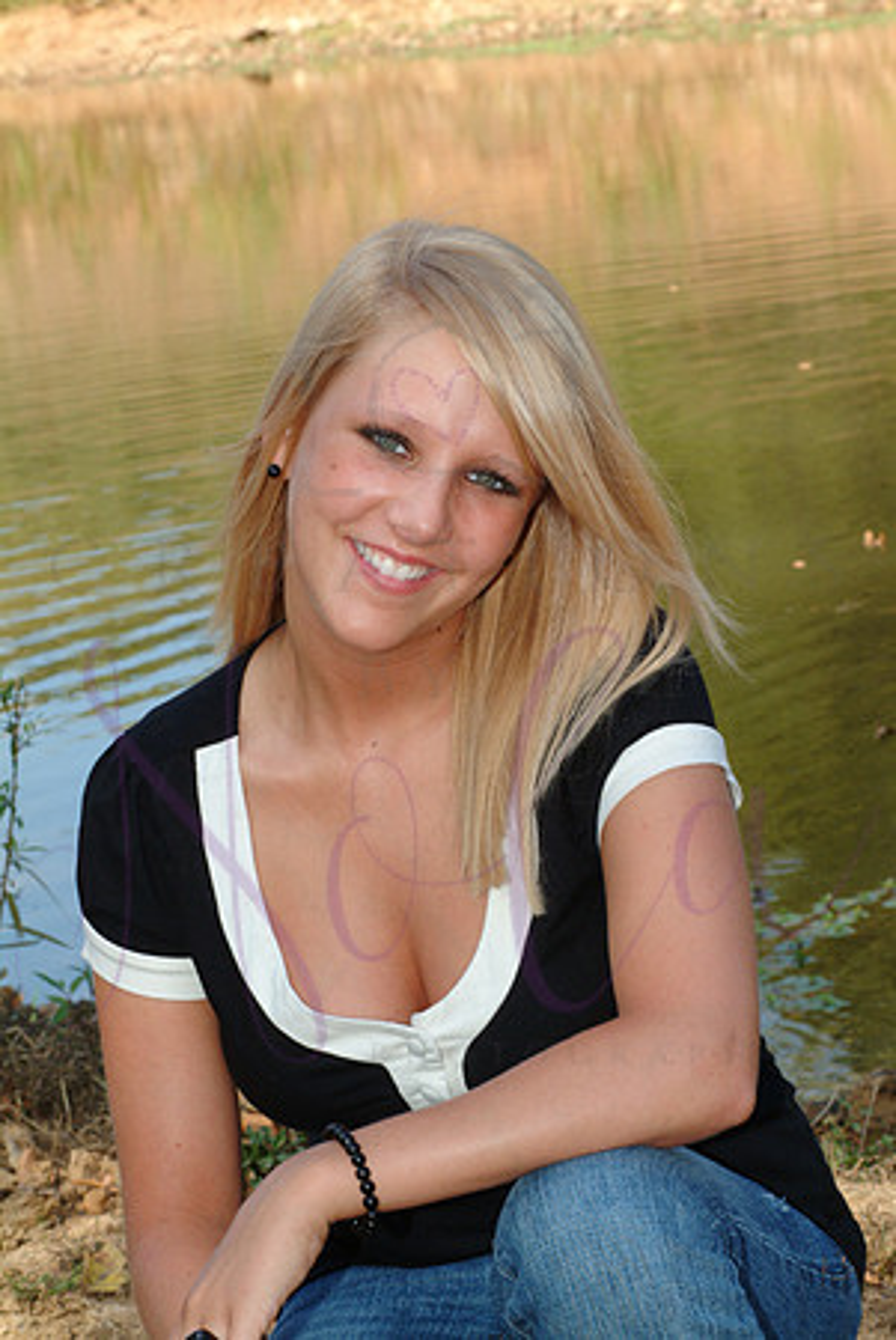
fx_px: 4413
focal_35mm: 118
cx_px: 448
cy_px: 670
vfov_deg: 17.3
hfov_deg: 11.6
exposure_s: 1/125
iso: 400
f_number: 13
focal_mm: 79
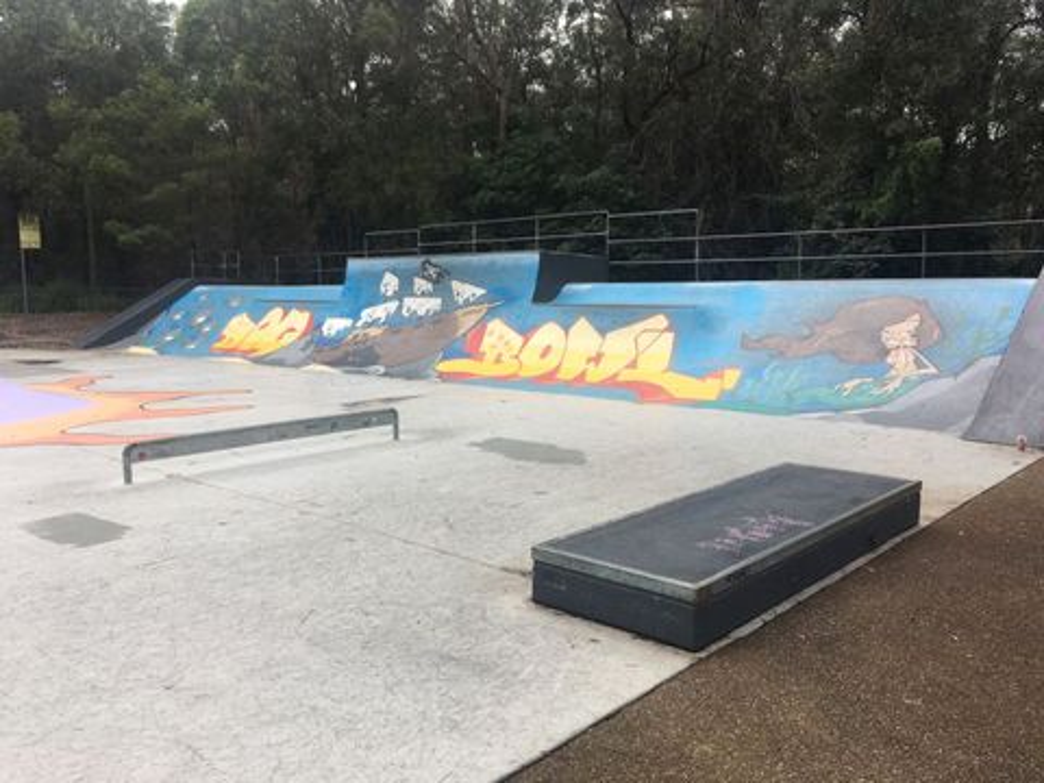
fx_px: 875
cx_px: 522
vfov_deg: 48.2
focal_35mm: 29
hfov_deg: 61.7
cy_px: 392
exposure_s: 1/409
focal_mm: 4.15
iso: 25
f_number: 2.2
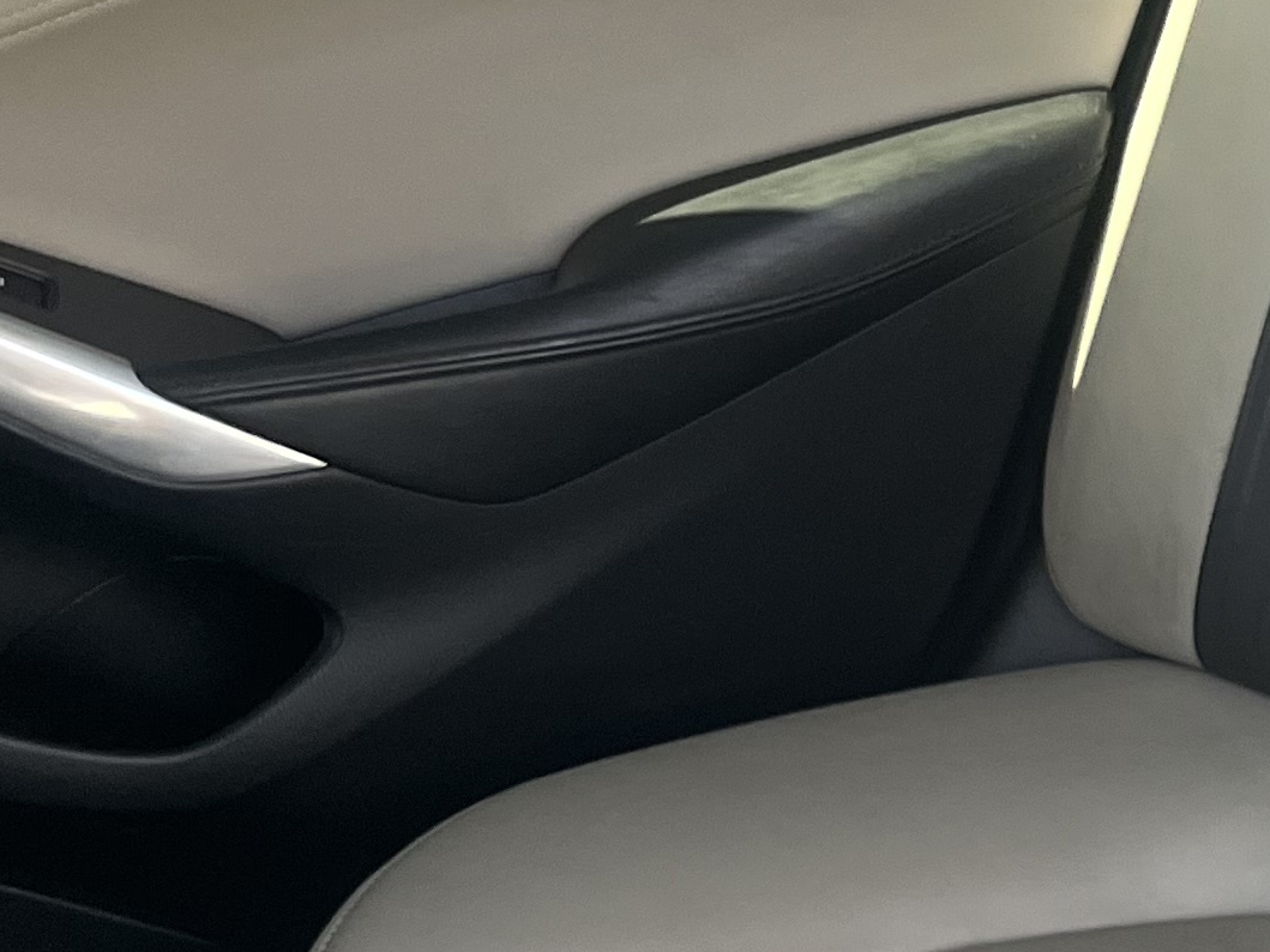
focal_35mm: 99
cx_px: 1627
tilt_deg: -29.3
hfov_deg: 18.5
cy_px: 861
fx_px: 3632
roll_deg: +11.2
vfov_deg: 14.8
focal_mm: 5.1
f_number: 1.6
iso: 100
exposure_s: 1/121
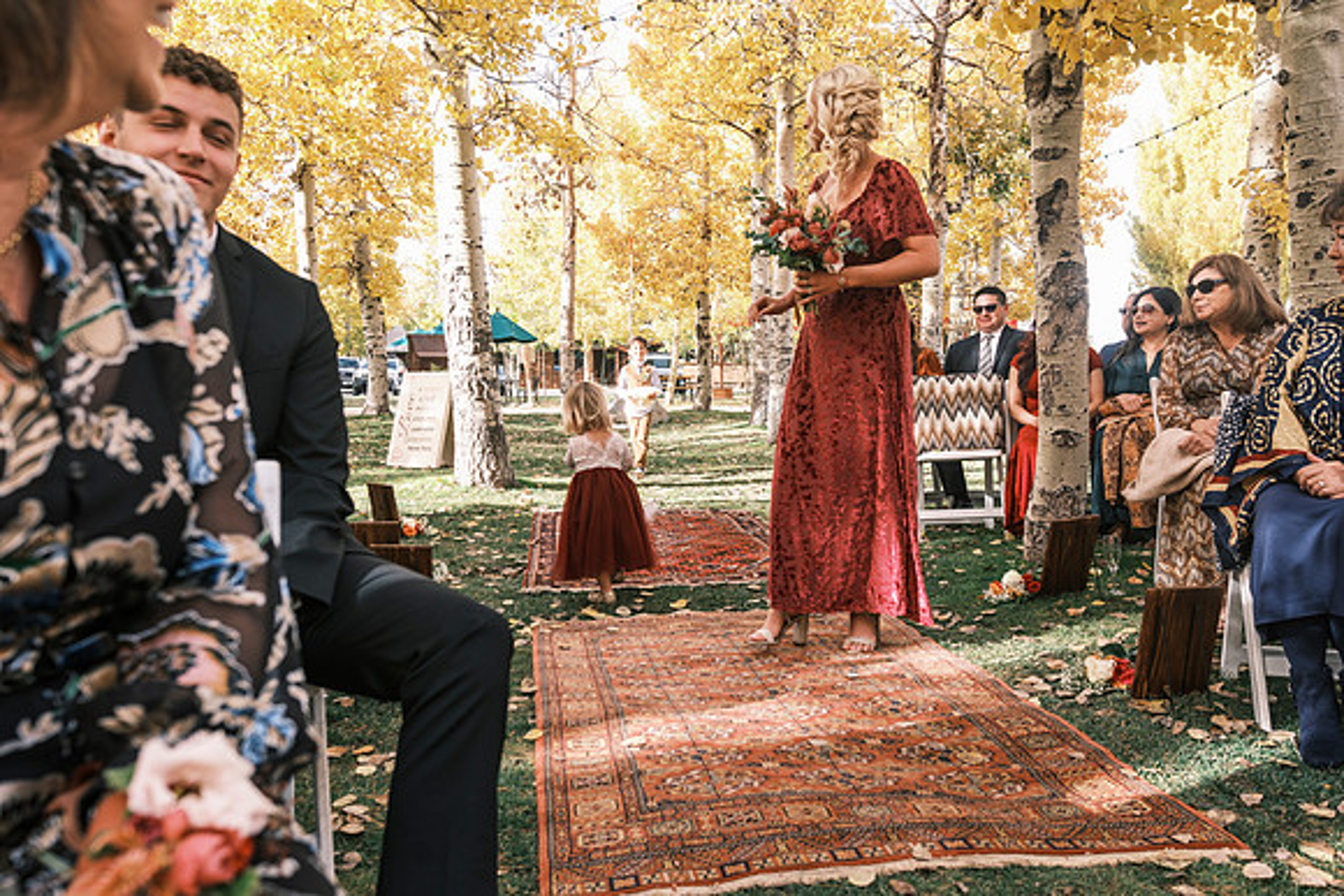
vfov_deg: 48.0
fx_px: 1008
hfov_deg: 67.4
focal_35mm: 27
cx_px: 672
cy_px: 448
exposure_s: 1/125
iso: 160
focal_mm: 18
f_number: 4
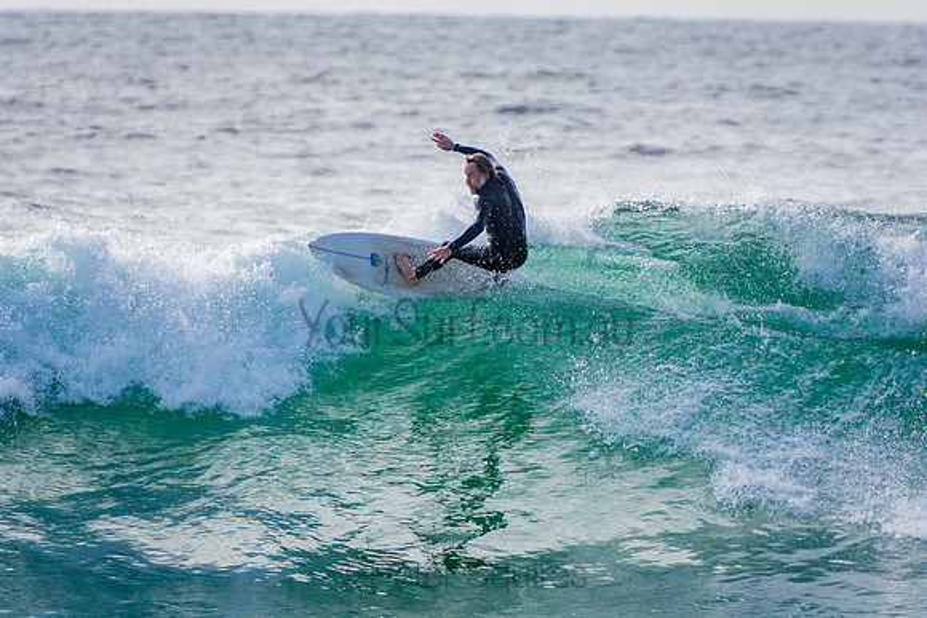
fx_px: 15453
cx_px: 464
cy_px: 309
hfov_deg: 3.4
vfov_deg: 2.3
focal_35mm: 600
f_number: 5.6
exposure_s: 1/2000
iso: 360
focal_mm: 400
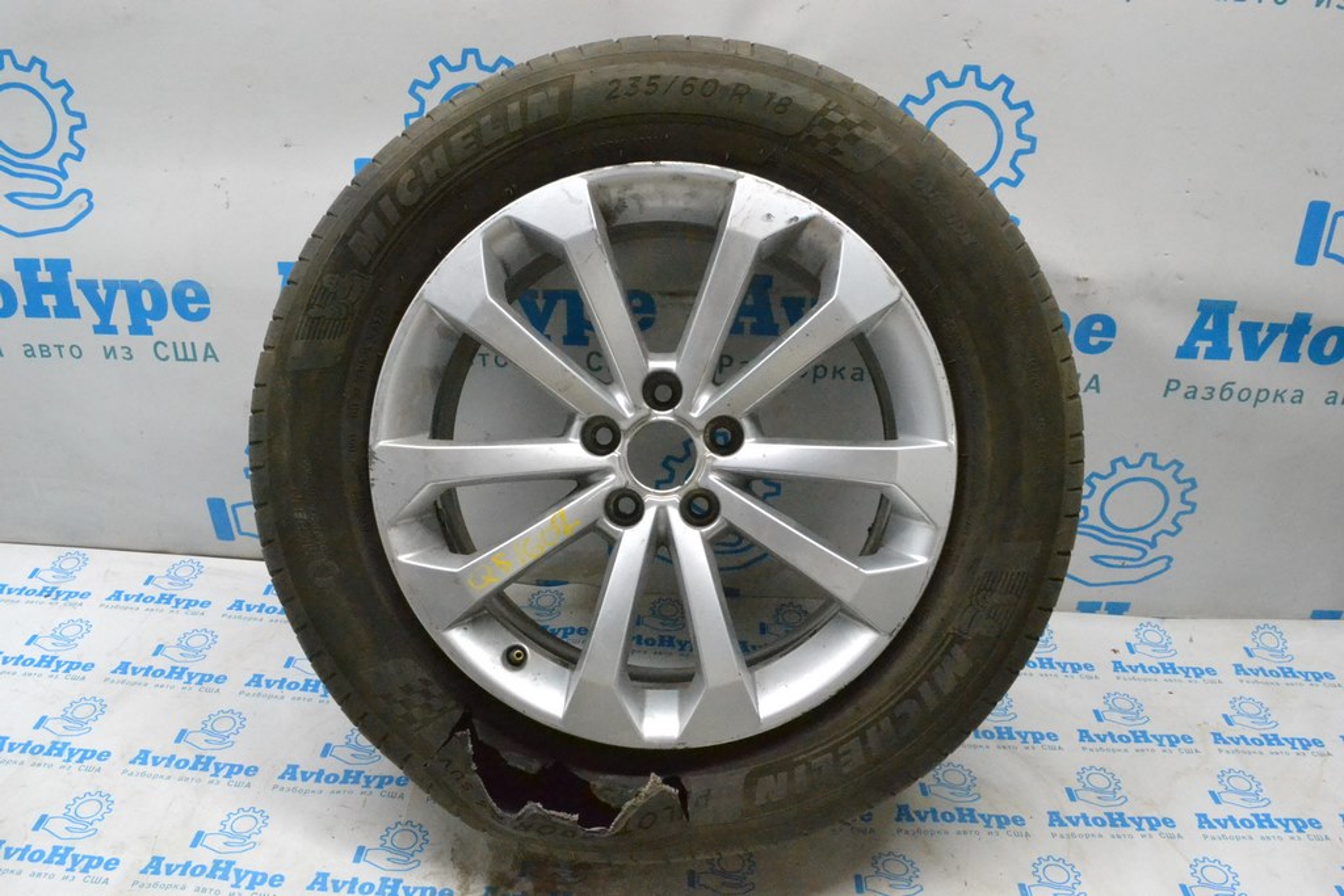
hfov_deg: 67.4
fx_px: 1008
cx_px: 672
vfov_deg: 47.9
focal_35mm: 27
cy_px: 448
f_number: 13
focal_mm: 18
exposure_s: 1/100
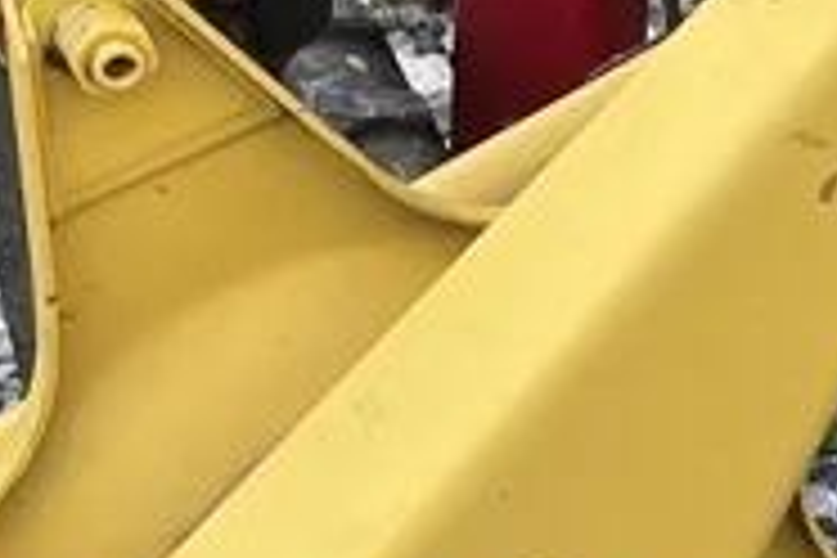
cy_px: 315
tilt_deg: -29.5
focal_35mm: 209
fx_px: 4859
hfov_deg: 8.3
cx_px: 2529
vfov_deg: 6.6
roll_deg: +0.6
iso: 32
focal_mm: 4.2
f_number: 1.6
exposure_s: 1/1795
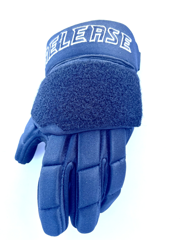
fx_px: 180
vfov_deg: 67.3
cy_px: 120
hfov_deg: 53.1
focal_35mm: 26
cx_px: 90
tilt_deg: -72.7
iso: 50
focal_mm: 5.1
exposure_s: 1/357
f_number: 1.6
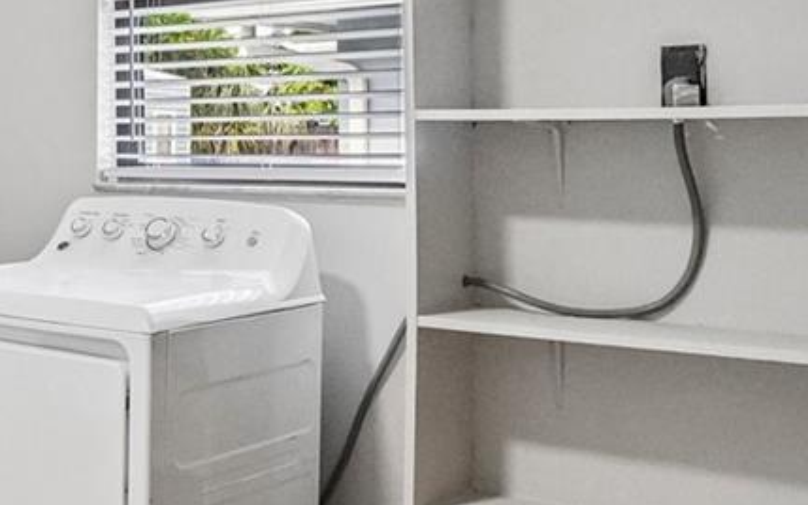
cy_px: 158
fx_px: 1255
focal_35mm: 57
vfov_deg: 22.6
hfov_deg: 29.0
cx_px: -243
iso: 1250
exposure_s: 1/30
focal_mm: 10
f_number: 8
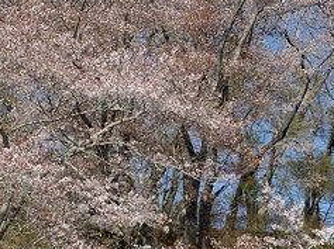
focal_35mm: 104
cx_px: 279
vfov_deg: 14.0
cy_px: 252
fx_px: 1002
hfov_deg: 18.7
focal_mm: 26.5
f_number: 5.6
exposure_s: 1/600
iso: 200
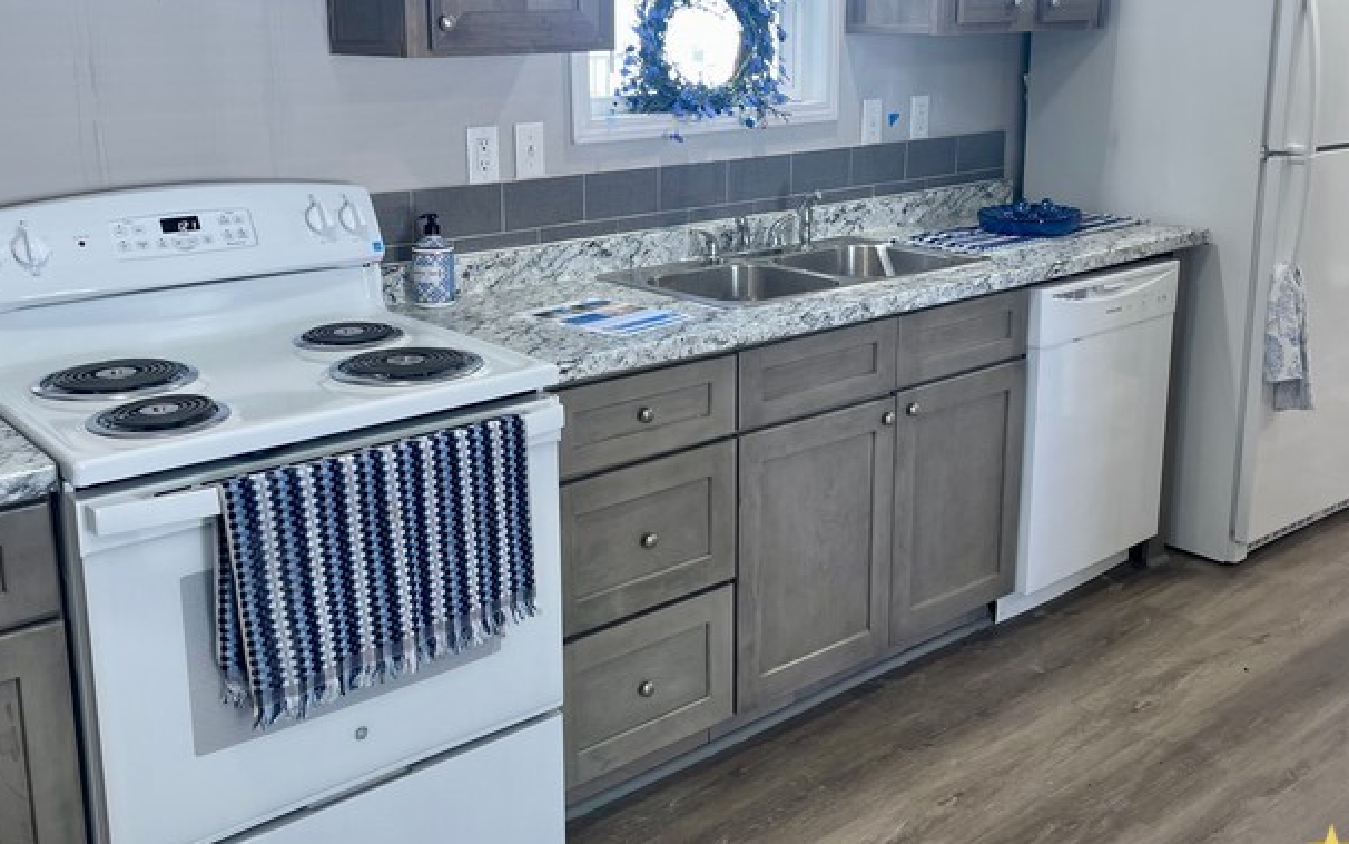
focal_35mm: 35
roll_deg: -0.1
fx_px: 1287
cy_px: 307
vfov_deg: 36.1
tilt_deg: -13.1
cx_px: 661
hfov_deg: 55.3
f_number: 1.6
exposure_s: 1/60
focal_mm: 5.1
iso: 64
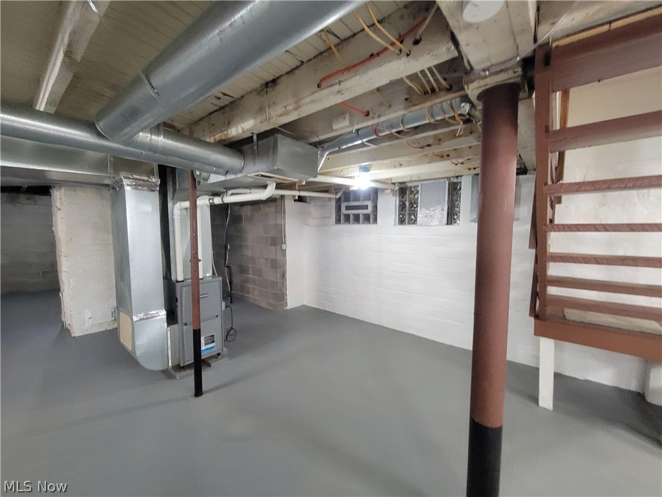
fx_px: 249
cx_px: 331
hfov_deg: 106.2
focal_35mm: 13
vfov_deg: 89.9
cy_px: 248
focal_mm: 2.2
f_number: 2.2
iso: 400
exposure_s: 1/30
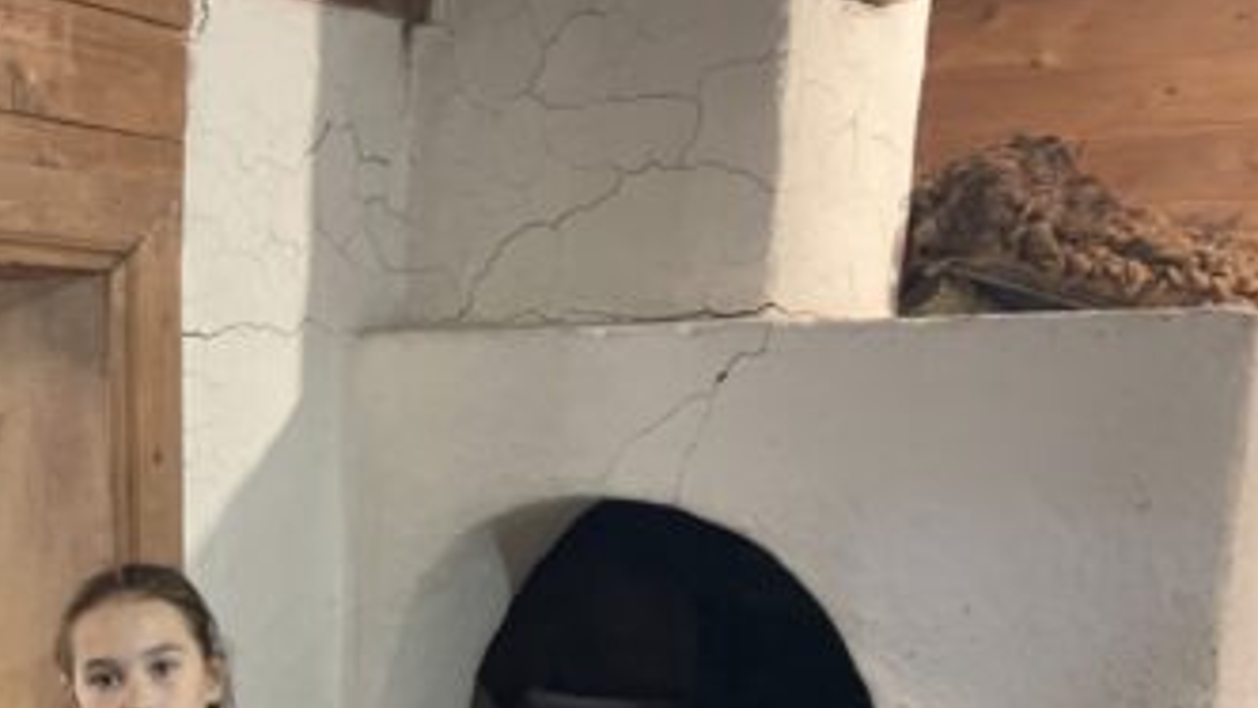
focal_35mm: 46
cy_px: 674
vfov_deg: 25.0
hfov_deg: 42.5
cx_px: 246
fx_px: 1535
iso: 640
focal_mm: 2.71
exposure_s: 1/25
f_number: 2.2
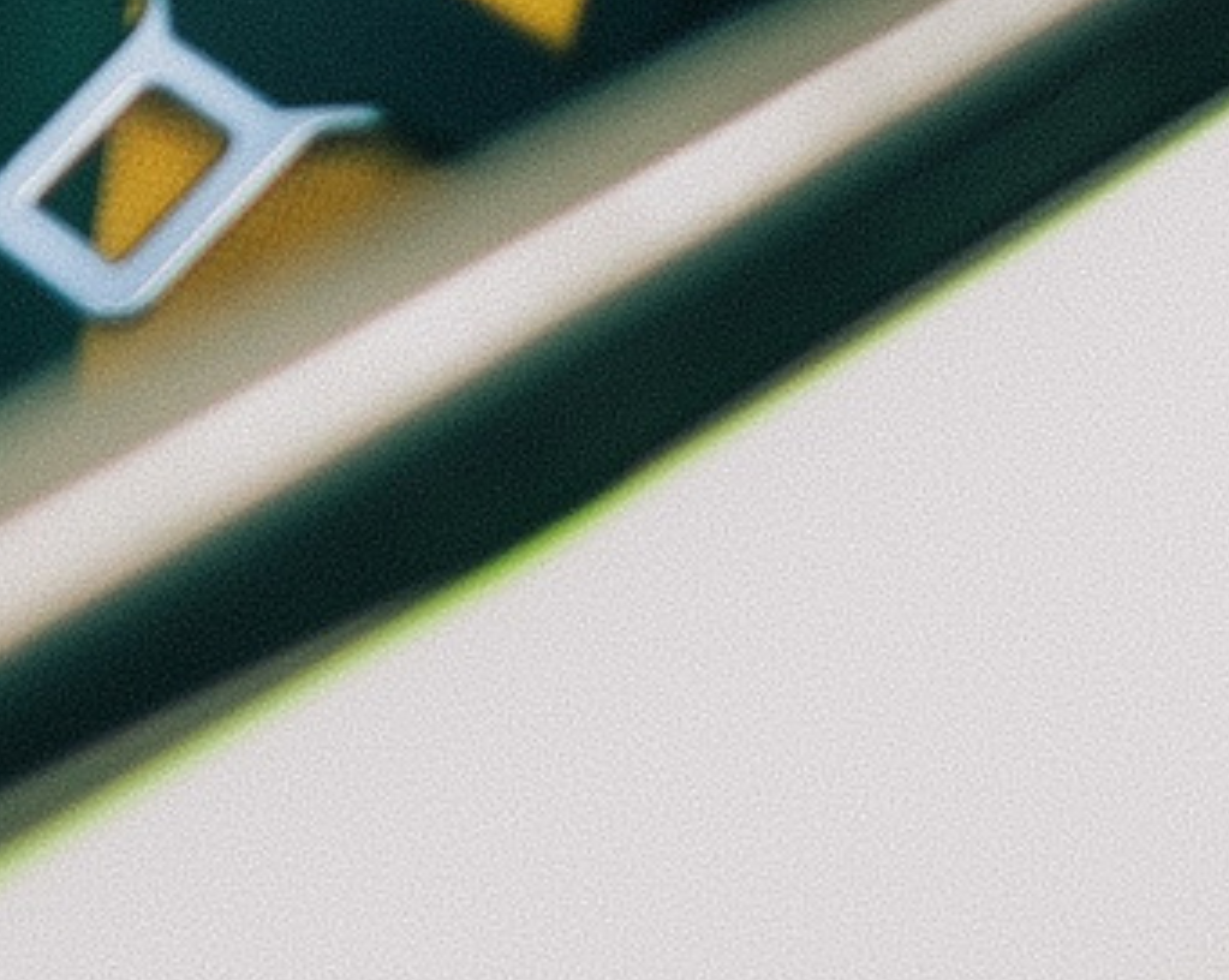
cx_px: -2105
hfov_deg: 9.5
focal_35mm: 172
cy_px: -1539
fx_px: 6249
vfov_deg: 8.1
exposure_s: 1/320
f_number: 1.4
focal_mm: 24
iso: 50
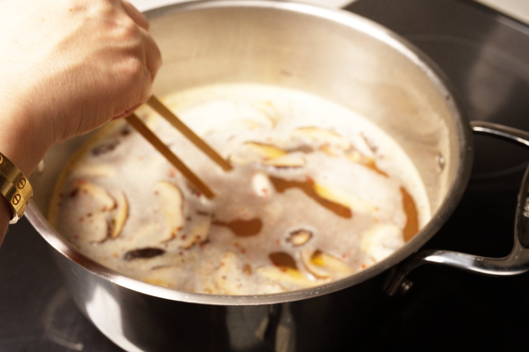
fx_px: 617
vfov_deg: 31.9
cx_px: 264
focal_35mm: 42
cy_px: 176
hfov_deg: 46.4
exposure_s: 1/800
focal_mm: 42
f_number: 9
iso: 1000
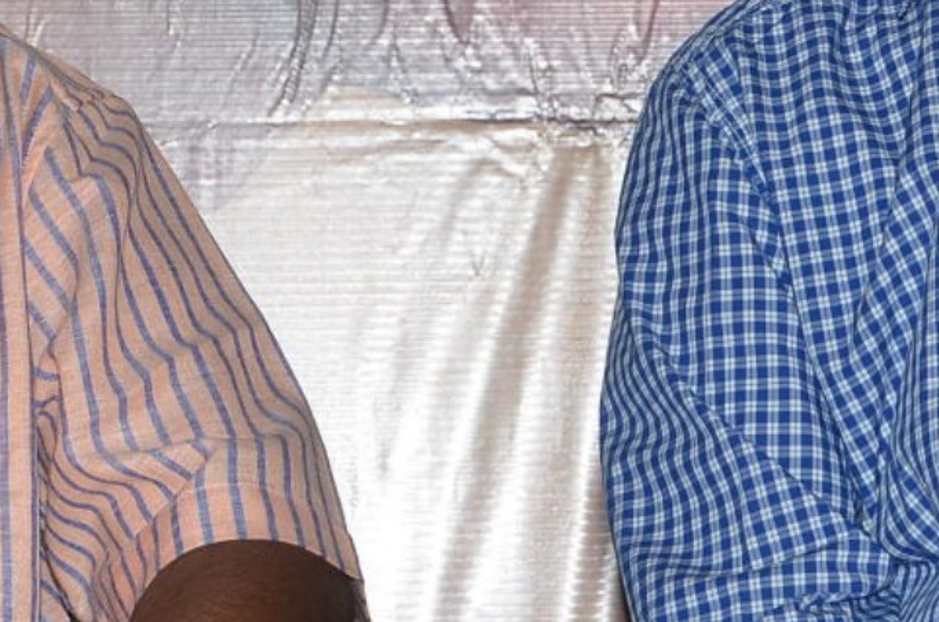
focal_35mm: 374
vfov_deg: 3.7
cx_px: 328
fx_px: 9728
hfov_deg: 5.5
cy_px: 158
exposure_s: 1/125
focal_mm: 75
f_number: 6.3
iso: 320
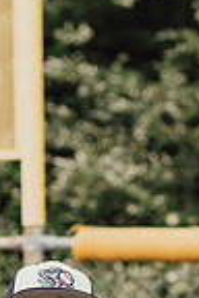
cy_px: 439
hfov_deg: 5.2
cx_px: 44
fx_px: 2205
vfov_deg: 7.6
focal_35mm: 266
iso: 200
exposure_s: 1/400
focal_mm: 85
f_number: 2.5
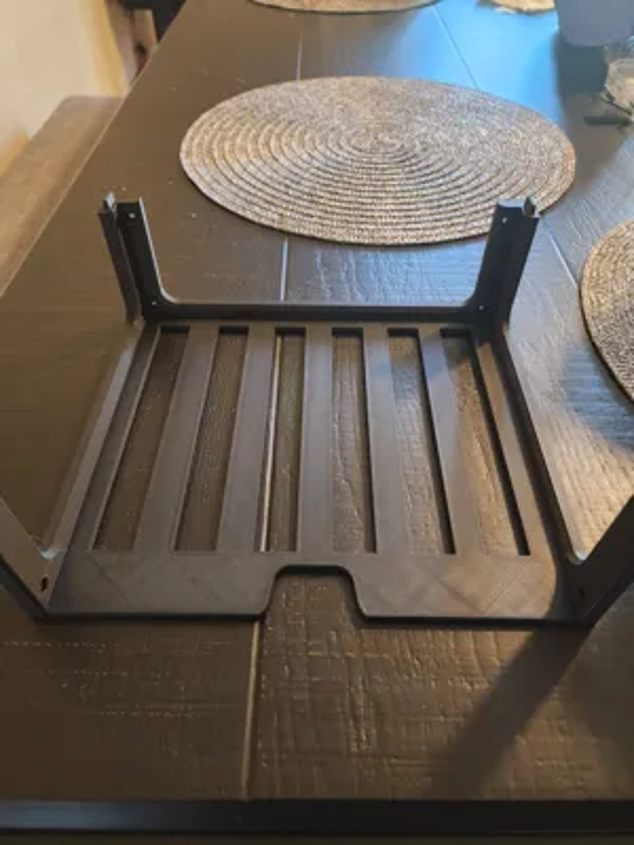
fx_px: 562
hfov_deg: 58.9
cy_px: 422
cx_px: 317
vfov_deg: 73.9
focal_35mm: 23
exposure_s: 1/40
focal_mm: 6.4
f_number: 1.8
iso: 640
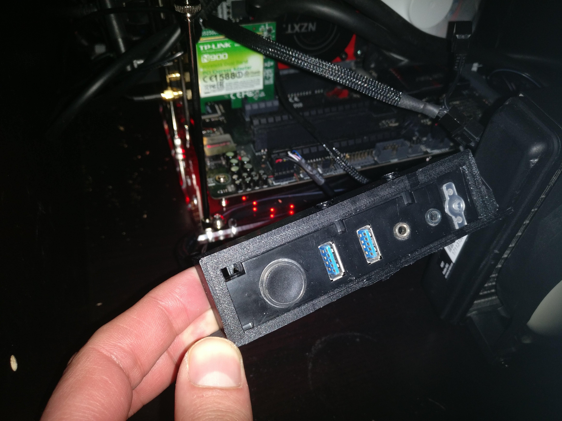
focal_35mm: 28
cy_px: 210
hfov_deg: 63.4
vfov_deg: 49.7
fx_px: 455
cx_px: 281
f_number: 2
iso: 160
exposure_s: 1/33
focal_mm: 4.26
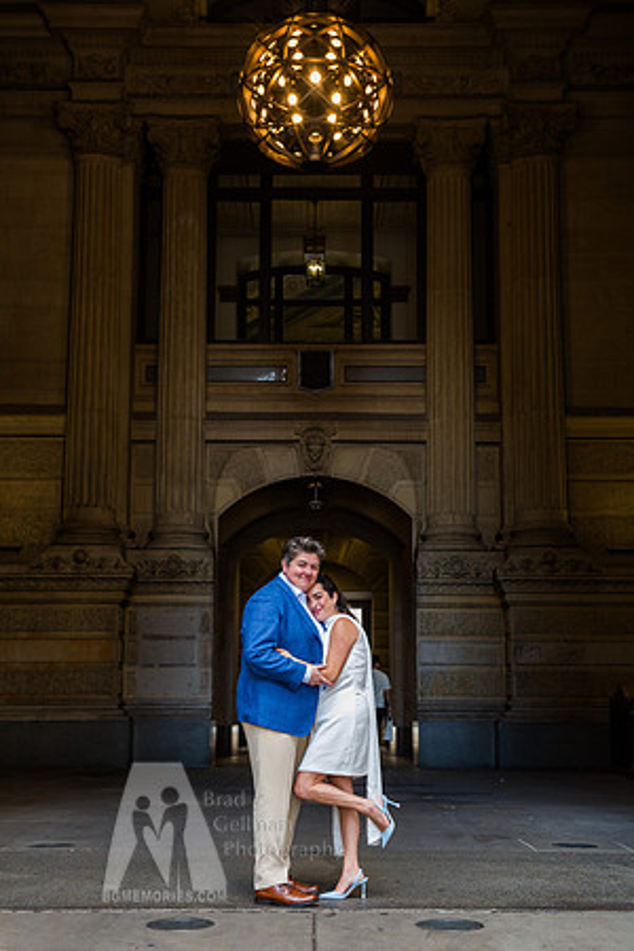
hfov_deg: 24.6
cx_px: 317
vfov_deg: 36.2
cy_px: 476
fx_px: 1453
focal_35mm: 55
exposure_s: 1/200
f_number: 5
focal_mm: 55
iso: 800
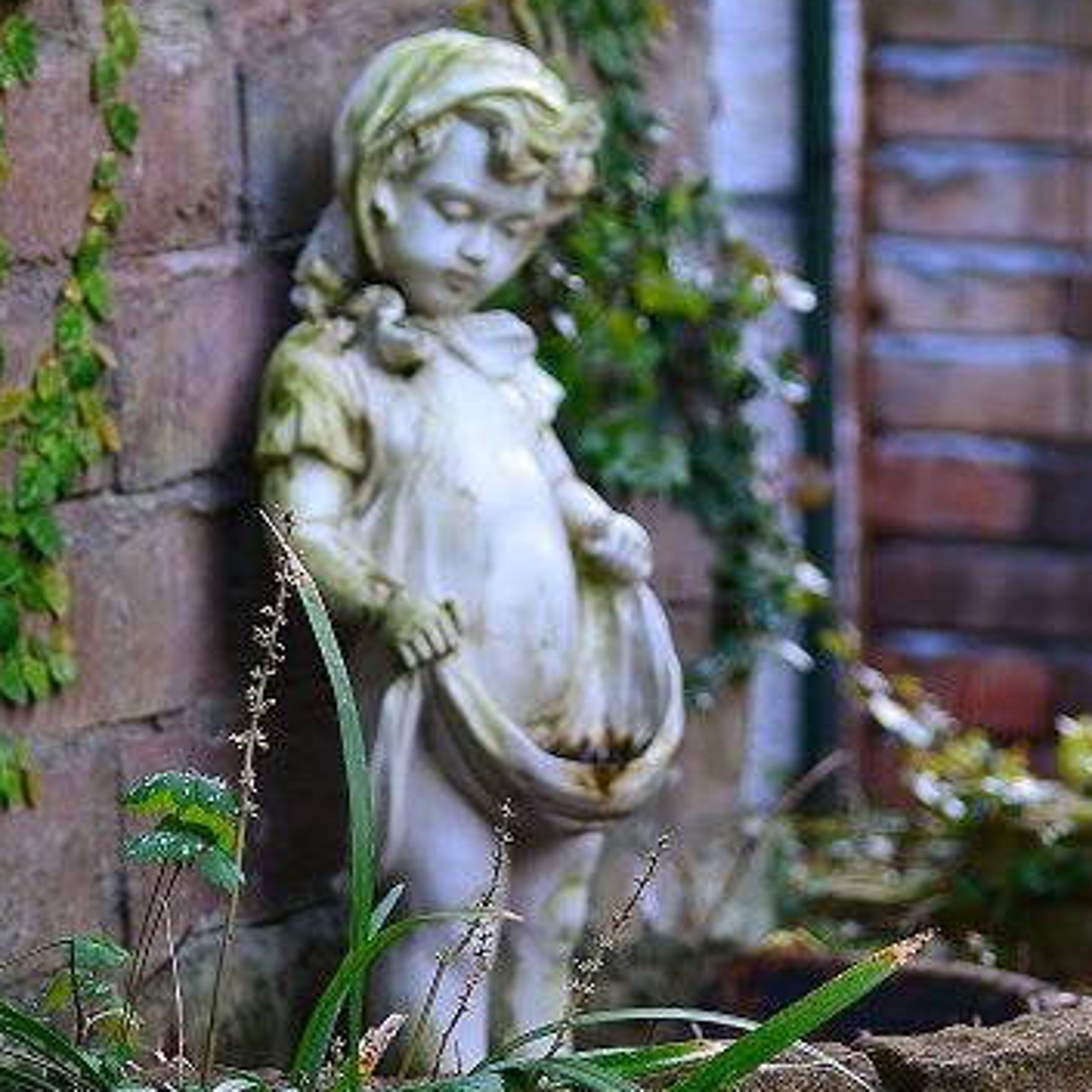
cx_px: 456
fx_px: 8030
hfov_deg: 7.8
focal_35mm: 225
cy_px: 260
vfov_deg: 7.8
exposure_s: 1/100
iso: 800
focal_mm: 90
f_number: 2.8
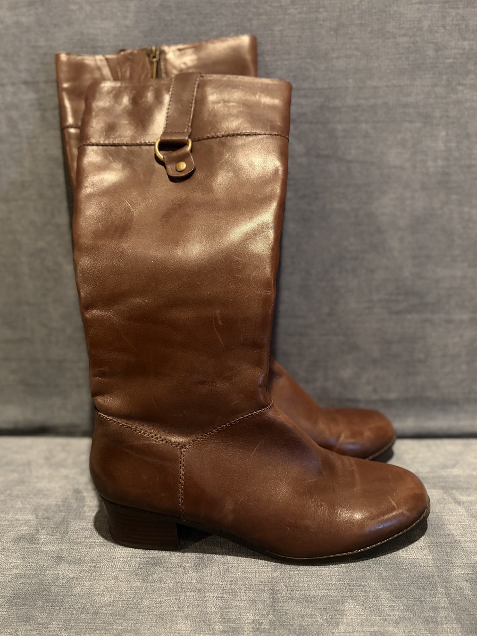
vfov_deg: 61.6
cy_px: 326
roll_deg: +0.7
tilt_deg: -19.8
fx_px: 533
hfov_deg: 48.2
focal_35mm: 29
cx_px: 234
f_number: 1.6
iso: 640
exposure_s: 1/30
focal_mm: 5.96
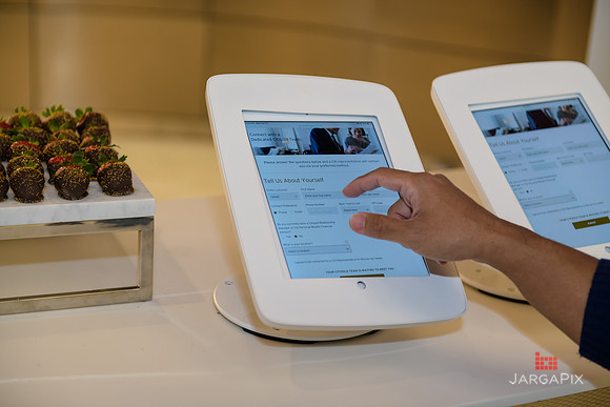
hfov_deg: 28.8
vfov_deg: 19.5
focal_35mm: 70
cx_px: 305
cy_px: 204
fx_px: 1186
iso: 400
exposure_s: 1/125
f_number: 3.2
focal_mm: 70
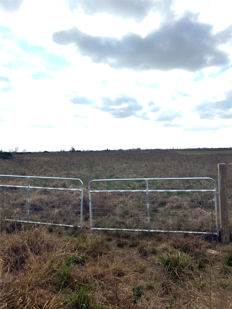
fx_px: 232
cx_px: 116
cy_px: 154
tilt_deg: -1.8
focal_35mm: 26
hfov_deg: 53.1
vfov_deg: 67.3
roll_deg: +0.7
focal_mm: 5.7
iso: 50
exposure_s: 1/16393
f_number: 1.5
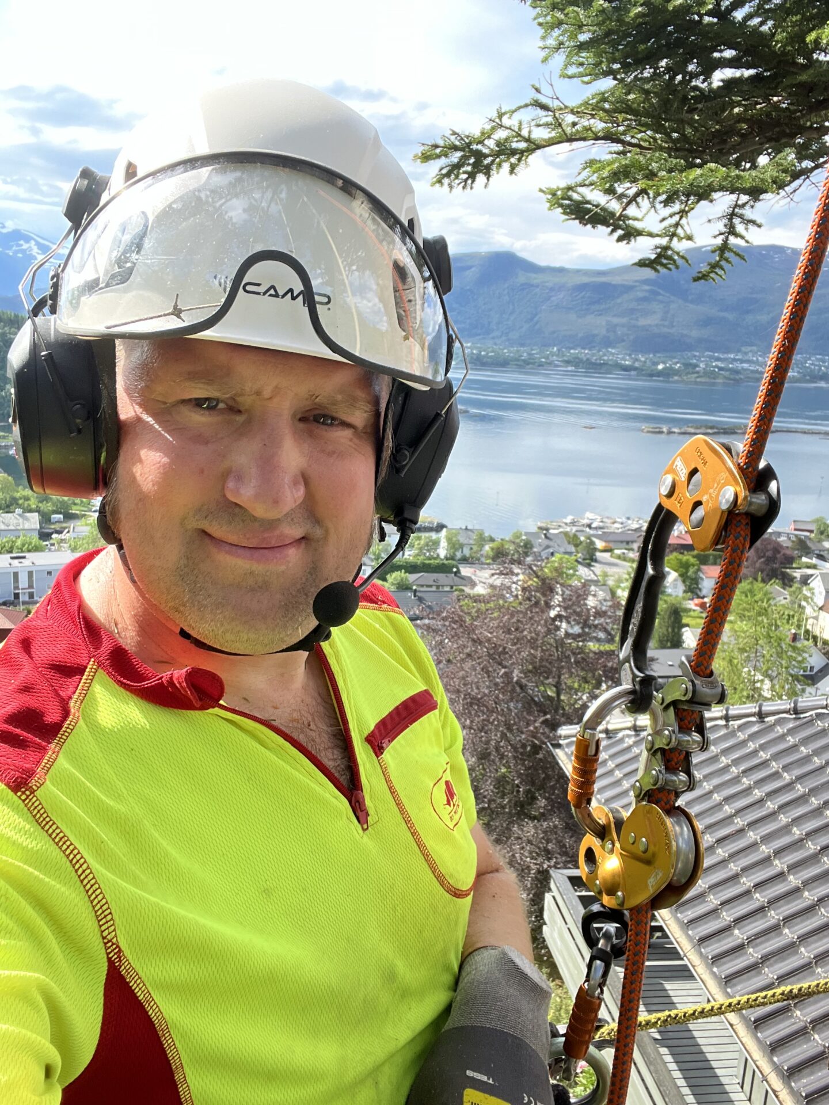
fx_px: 958
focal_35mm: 30
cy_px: 552
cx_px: 414
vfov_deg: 60.0
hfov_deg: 46.8
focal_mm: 2.71
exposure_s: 1/178
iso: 32
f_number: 2.2
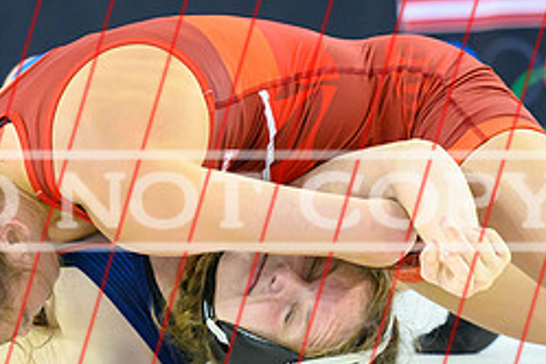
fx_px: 7689
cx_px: 177
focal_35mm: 507
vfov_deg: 2.7
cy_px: 332
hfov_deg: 4.1
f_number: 2.8
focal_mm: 165
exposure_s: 1/800
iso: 2500
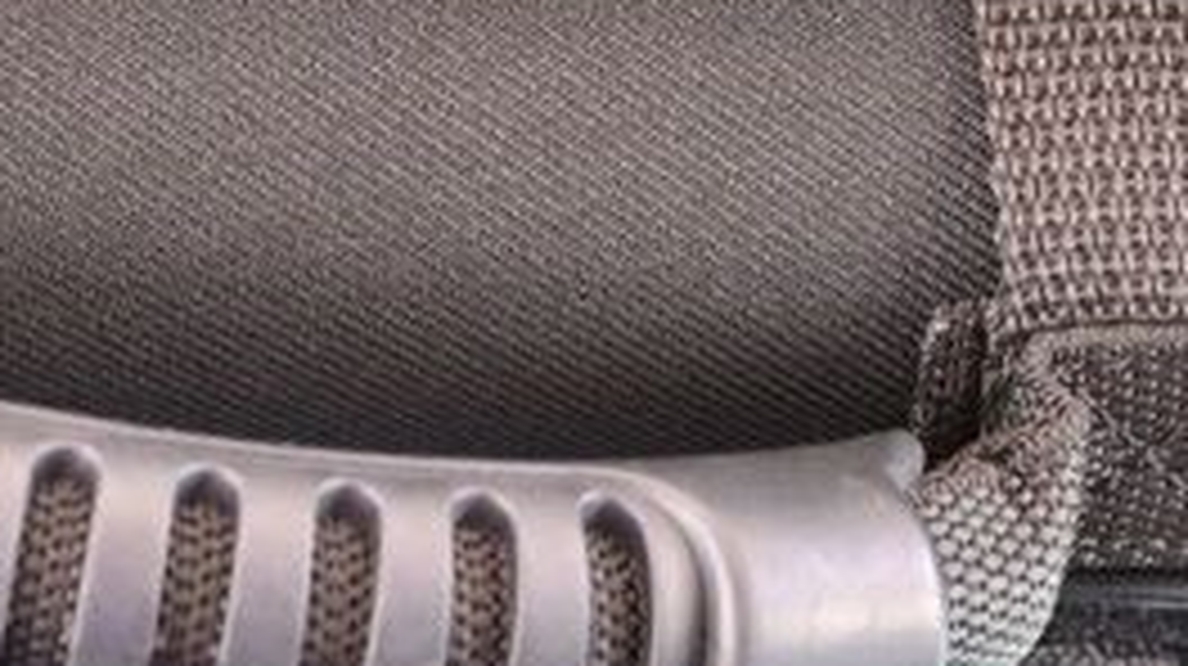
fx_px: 4030
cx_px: 288
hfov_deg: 16.7
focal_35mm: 128
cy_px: 324
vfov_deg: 9.4
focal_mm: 21
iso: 320
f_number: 4
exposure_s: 1/30
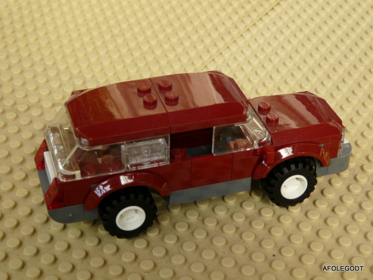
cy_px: 140
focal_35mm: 71
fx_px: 765
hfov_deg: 27.4
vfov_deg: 20.7
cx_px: 186
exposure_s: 1/200
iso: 160
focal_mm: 11.7
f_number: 3.2
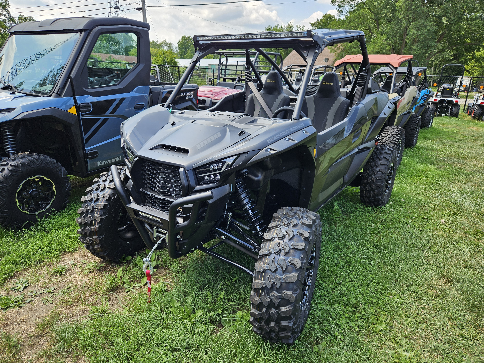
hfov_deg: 73.9
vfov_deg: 58.9
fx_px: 322
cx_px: 242
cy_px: 182
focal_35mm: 23
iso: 25
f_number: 1.8
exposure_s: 1/541
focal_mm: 5.4
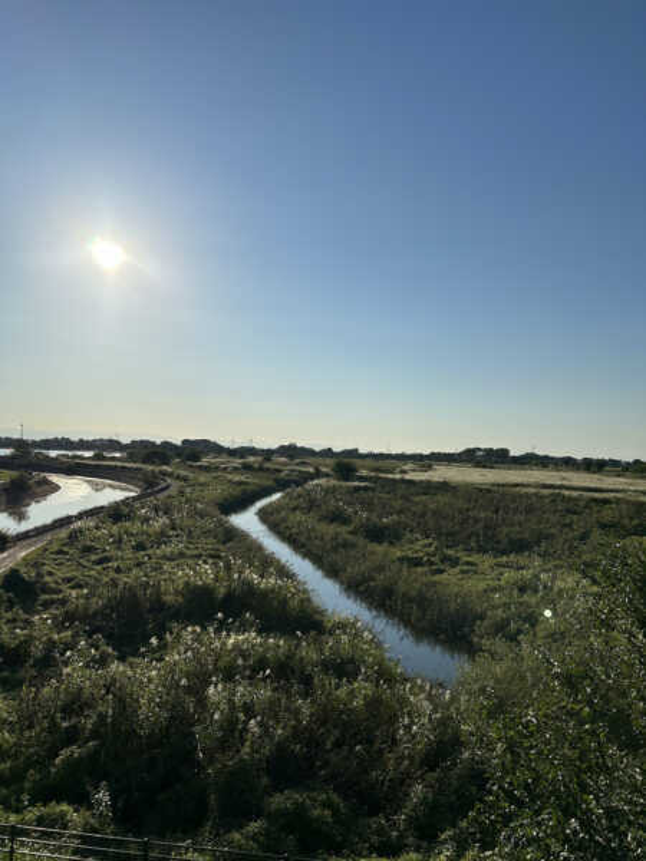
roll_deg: -1.6
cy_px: 430
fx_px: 647
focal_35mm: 26
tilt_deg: +2.5
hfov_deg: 53.1
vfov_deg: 67.3
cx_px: 323
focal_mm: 5.7
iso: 50
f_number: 1.5
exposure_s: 1/14286
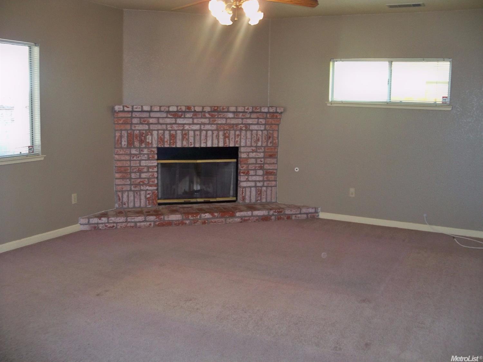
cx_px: 242
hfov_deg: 52.6
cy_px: 181
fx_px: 488
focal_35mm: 35
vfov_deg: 40.7
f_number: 3.5
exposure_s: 1/30
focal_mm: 6.2
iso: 200
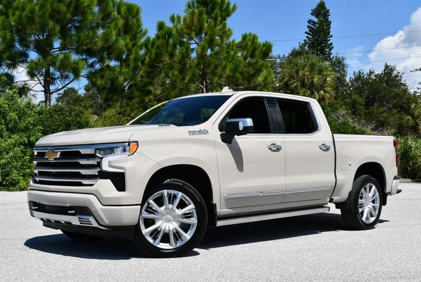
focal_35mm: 48
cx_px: 210
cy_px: 141
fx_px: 562
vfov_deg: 28.1
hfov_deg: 41.1
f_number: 9
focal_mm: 24
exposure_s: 1/320
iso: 100
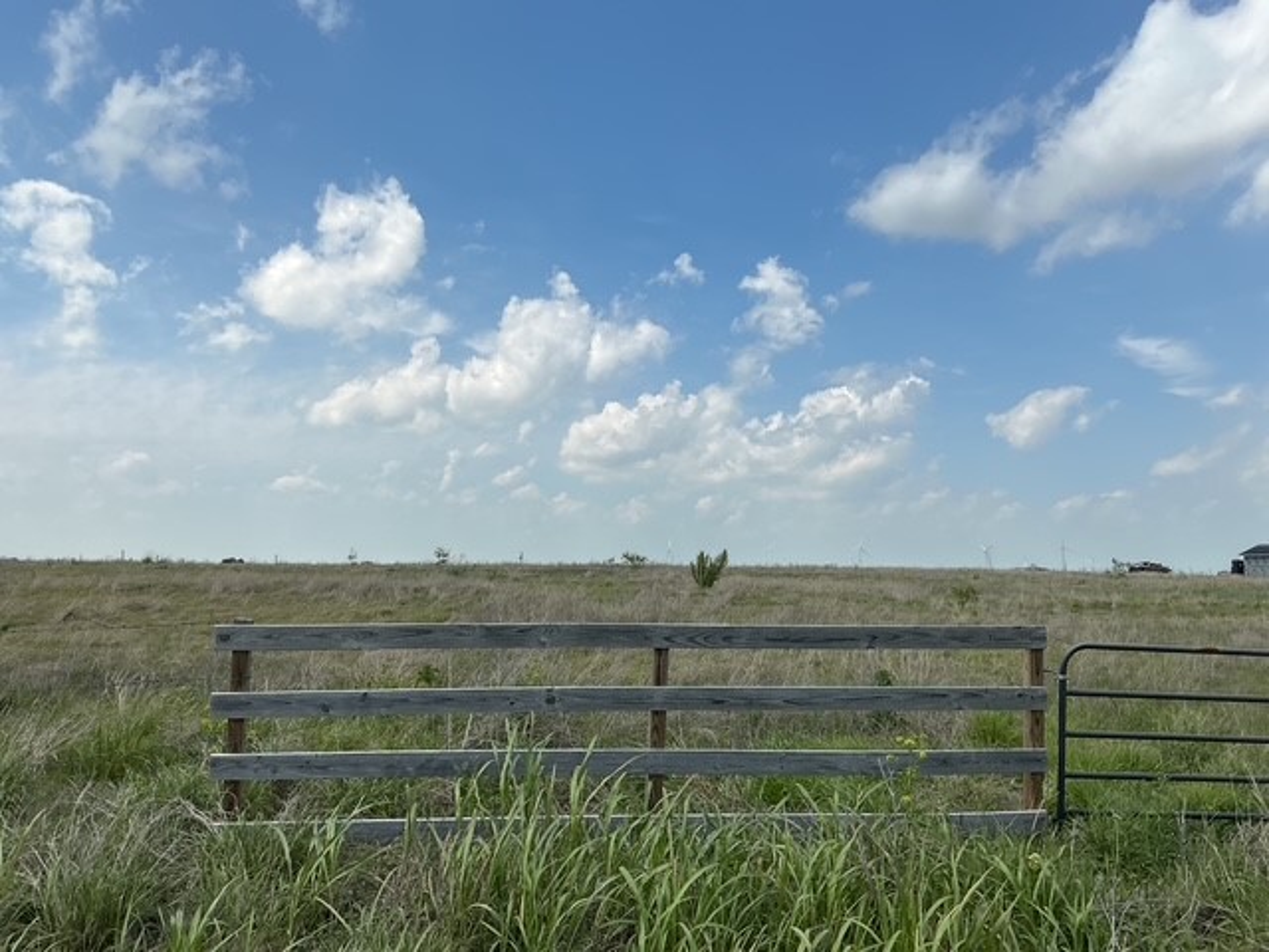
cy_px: 476
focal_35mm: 29
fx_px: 1063
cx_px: 634
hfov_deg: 61.7
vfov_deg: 48.2
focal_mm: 3
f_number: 1.8
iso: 25
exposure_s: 1/2667
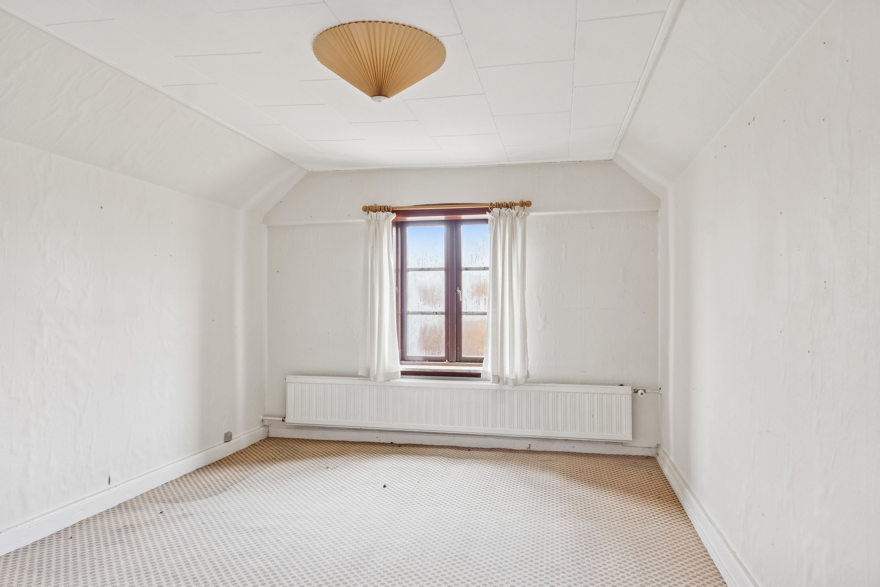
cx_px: 440
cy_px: 294
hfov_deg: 73.7
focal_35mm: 24
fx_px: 587
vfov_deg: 53.1
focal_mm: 16
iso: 200
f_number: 8
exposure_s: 2.5
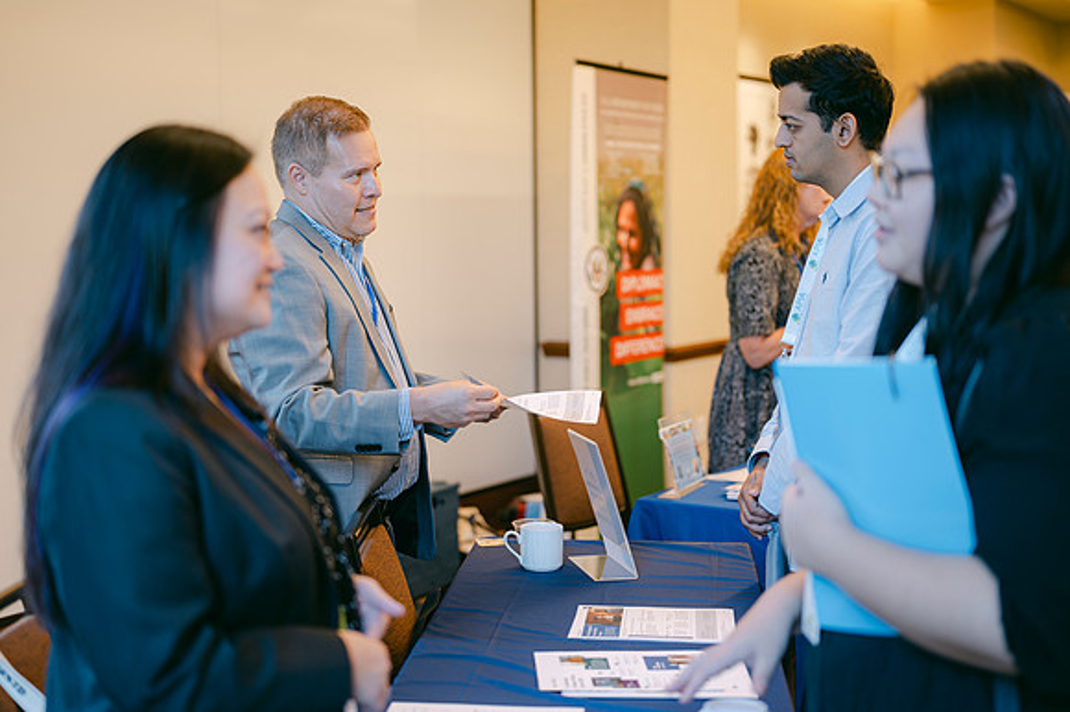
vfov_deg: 27.0
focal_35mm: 50
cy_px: 356
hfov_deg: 39.6
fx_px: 1485
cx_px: 535
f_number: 2
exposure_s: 1/125
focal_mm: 50
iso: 125
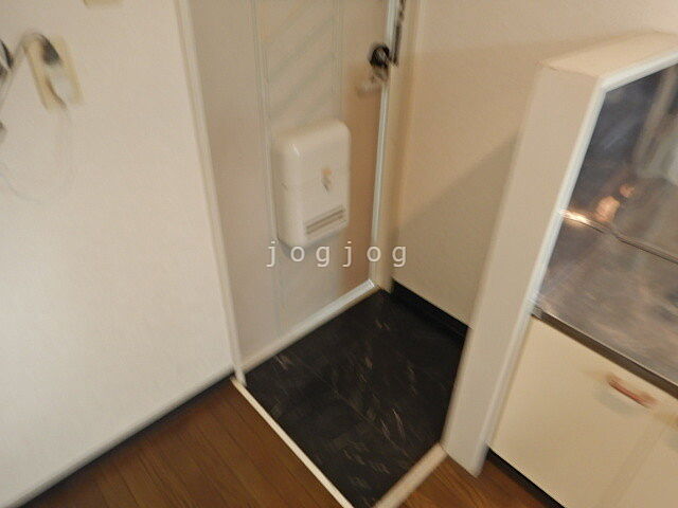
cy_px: 254
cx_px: 339
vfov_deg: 56.8
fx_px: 470
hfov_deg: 71.6
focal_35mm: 24
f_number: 2.8
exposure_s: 1/1.3
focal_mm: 4.3
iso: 200
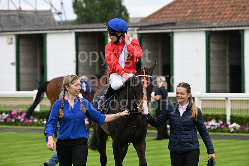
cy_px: 83
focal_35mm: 200
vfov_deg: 6.9
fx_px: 1384
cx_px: 124
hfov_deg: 10.3
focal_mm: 200
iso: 1000
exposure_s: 1/2500
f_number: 5
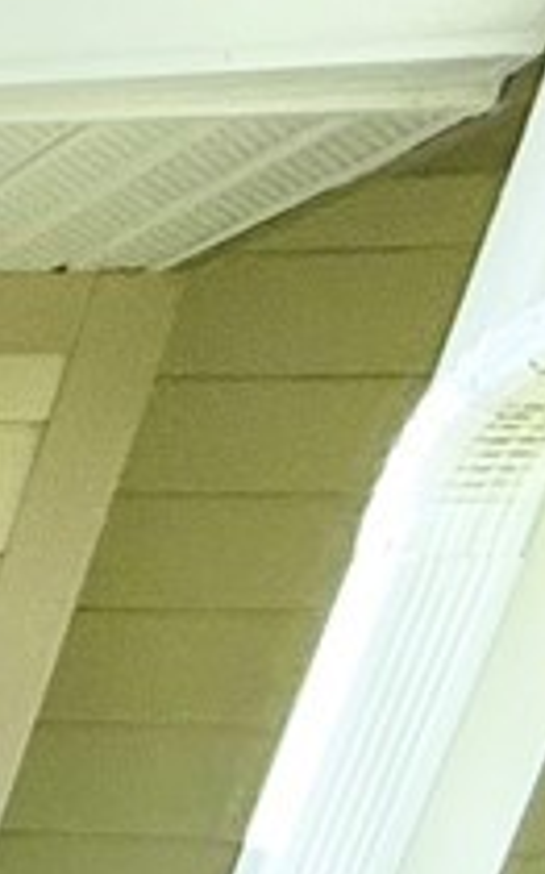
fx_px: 2689
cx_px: -2405
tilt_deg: -19.6
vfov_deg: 14.7
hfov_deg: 5.8
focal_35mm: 113
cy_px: 1823
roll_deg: -4.0
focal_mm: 2.22
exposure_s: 1/1211
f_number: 2.2
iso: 50
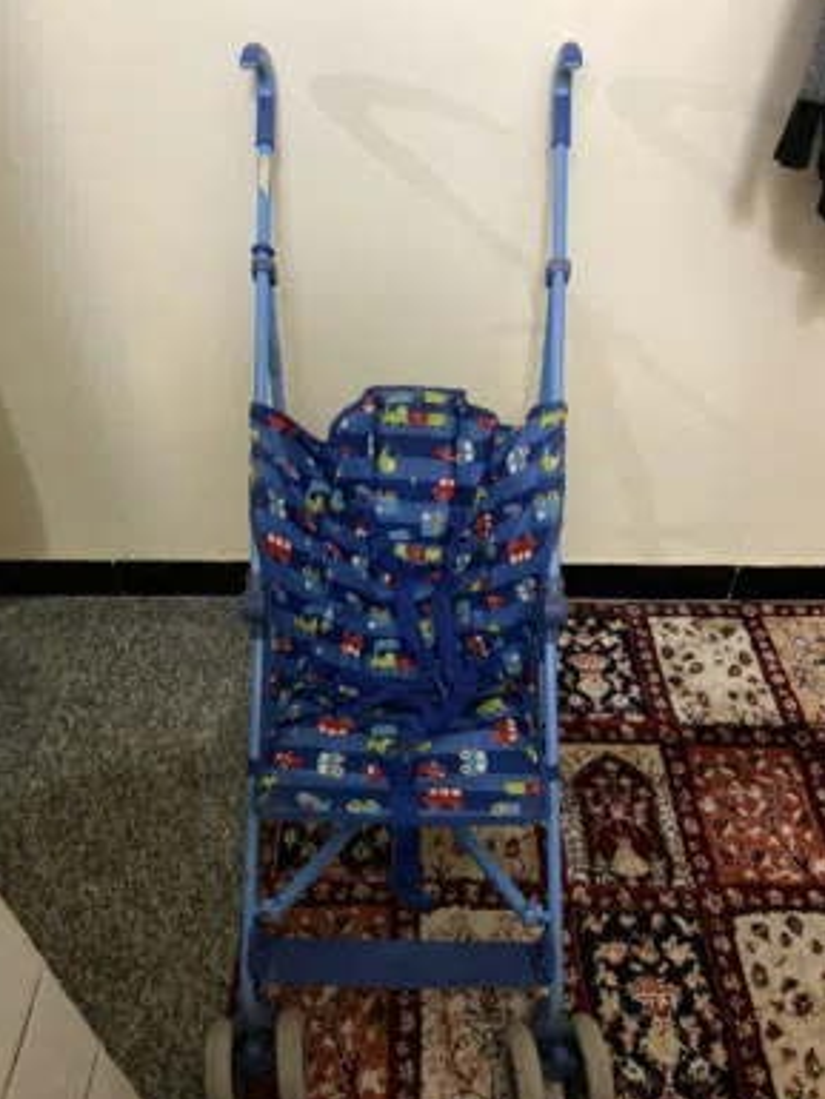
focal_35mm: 27
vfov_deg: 65.3
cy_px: 568
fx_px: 858
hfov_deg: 51.4
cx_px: 403
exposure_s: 1/25
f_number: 1.8
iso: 640
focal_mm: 4.25
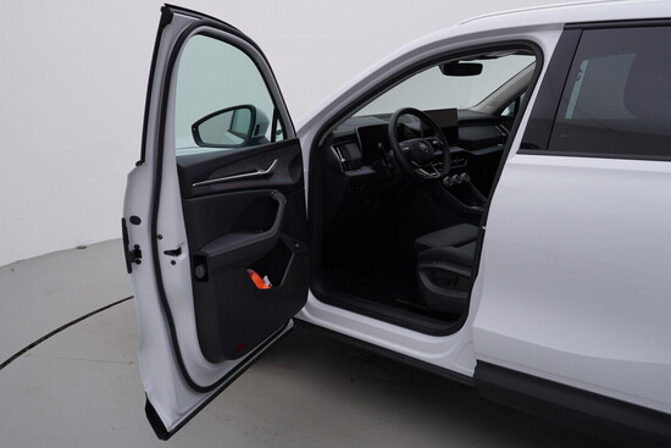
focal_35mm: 36
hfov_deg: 53.1
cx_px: 336
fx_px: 671
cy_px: 224
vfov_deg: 36.9
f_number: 4.5
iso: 125
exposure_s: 1/100
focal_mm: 24
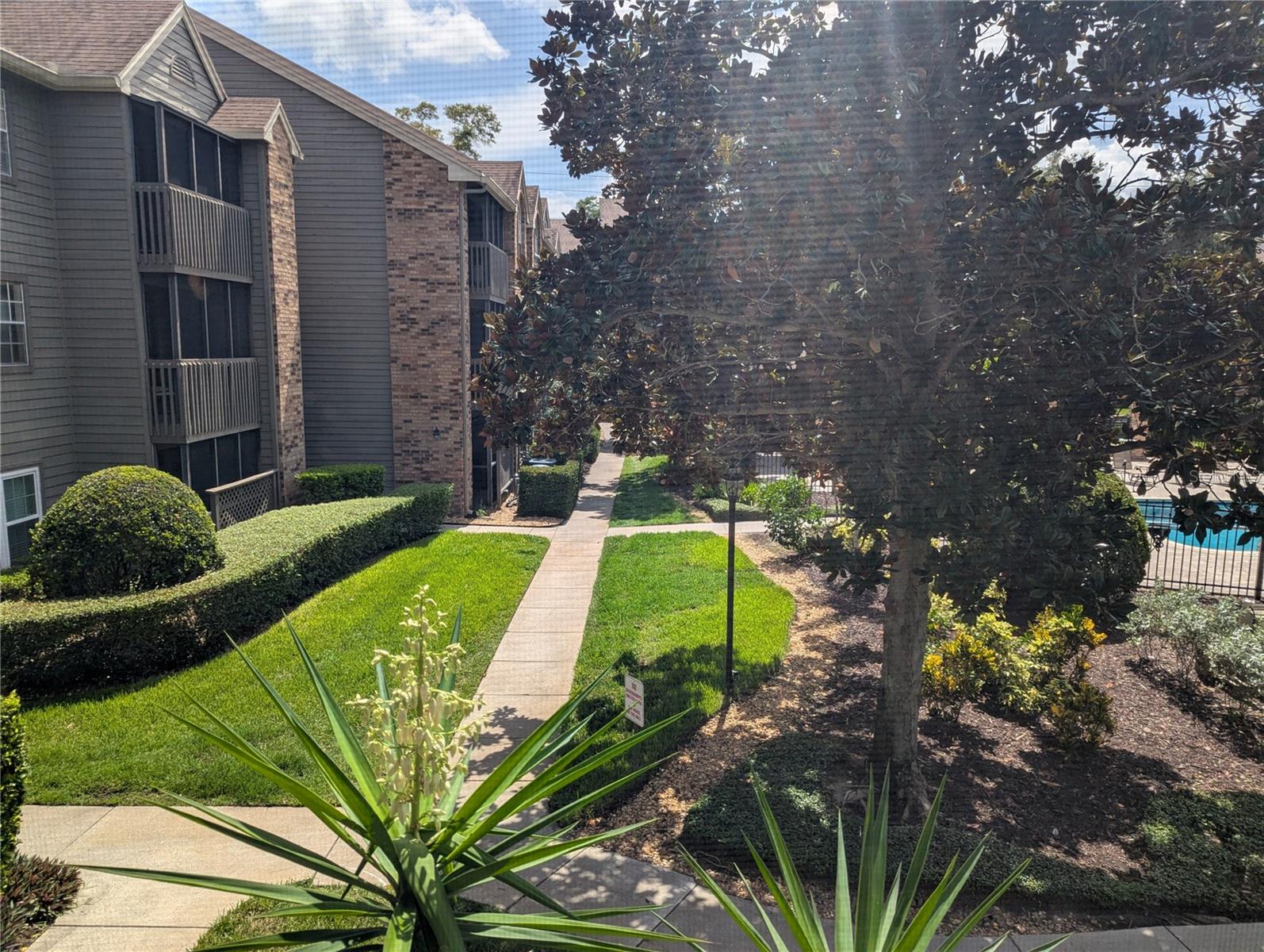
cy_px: 476
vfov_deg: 56.9
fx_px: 878
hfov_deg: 71.5
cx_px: 632
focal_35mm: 24
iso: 46
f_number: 1.85
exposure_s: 1/1770
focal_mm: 6.81
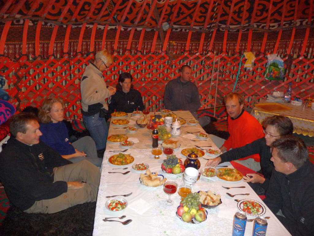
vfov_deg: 49.7
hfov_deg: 63.4
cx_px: 157
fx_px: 254
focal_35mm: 28
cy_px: 118
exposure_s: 1/8
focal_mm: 4.7
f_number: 3.3
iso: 400
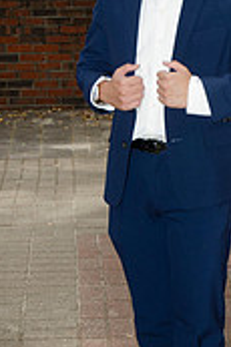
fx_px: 1167
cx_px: 165
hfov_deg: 11.3
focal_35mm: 121
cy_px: 128
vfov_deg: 16.9
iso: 100
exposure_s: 1/250
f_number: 5
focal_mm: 31
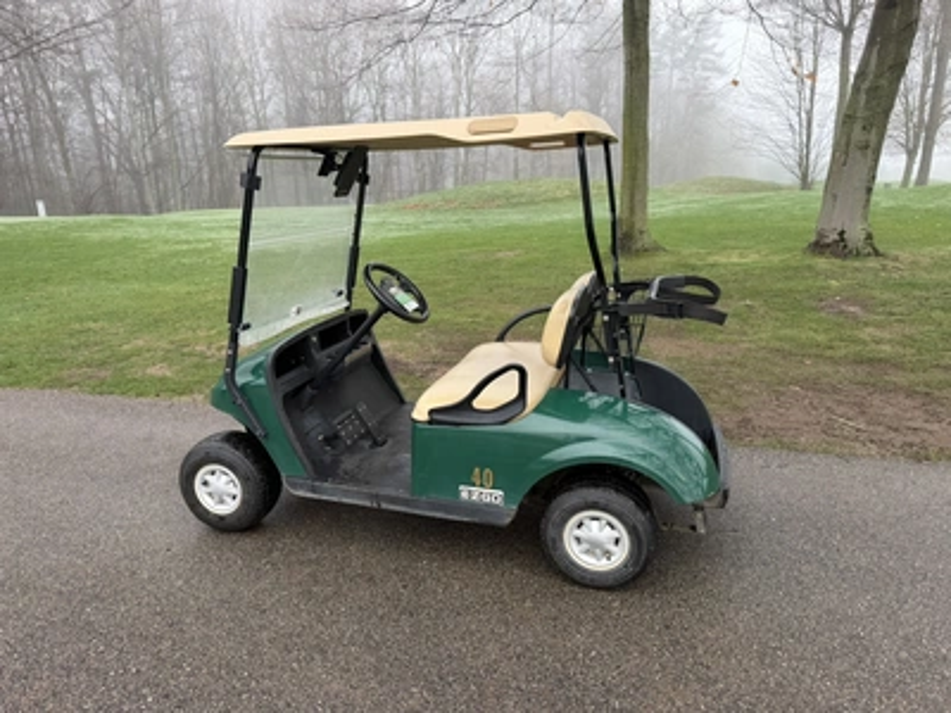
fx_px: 659
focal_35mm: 24
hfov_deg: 71.6
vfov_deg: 56.8
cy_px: 356
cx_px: 476
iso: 80
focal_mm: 6.76
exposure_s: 1/772
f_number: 1.78
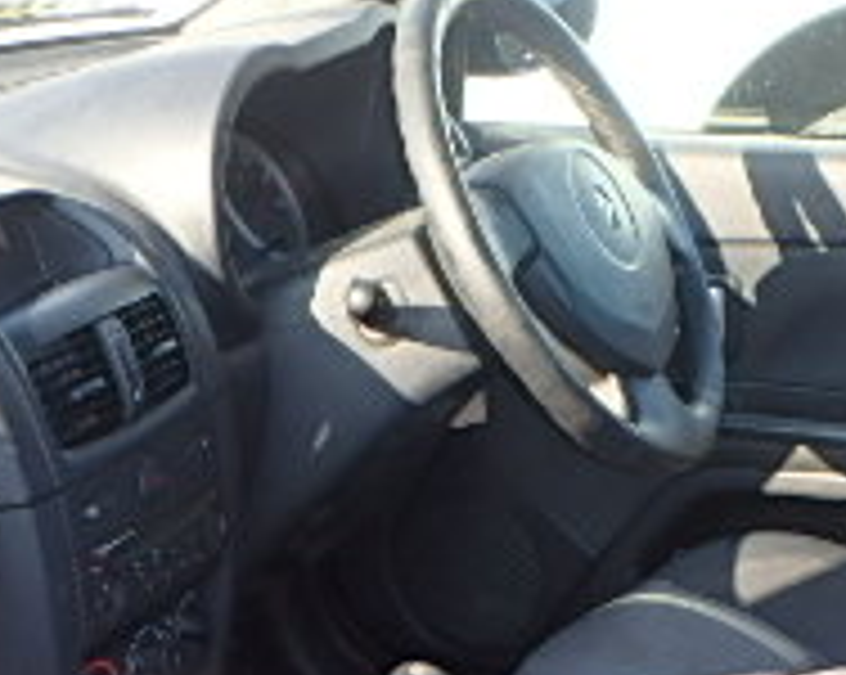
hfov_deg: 20.5
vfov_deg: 15.7
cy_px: 873
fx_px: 2326
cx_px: 576
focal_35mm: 93
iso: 125
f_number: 4.4
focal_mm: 5
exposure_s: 1/80
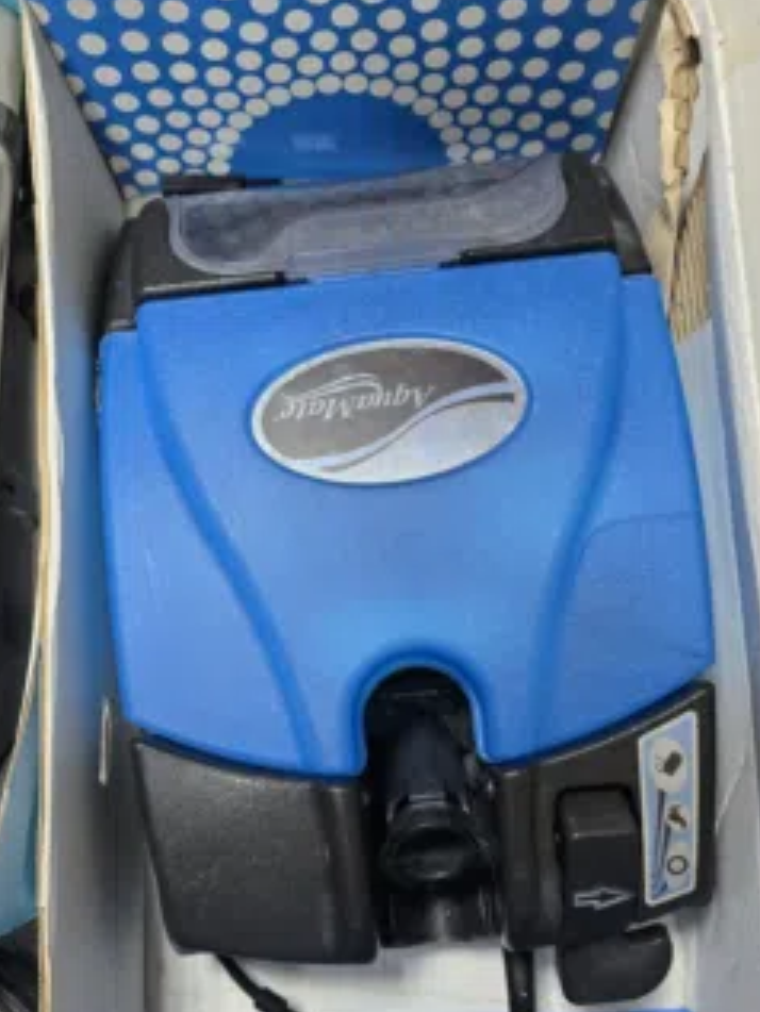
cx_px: 367
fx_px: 848
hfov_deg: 48.2
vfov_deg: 61.1
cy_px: 613
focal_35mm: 29
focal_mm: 6.3
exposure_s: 1/100
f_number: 1.7
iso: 250
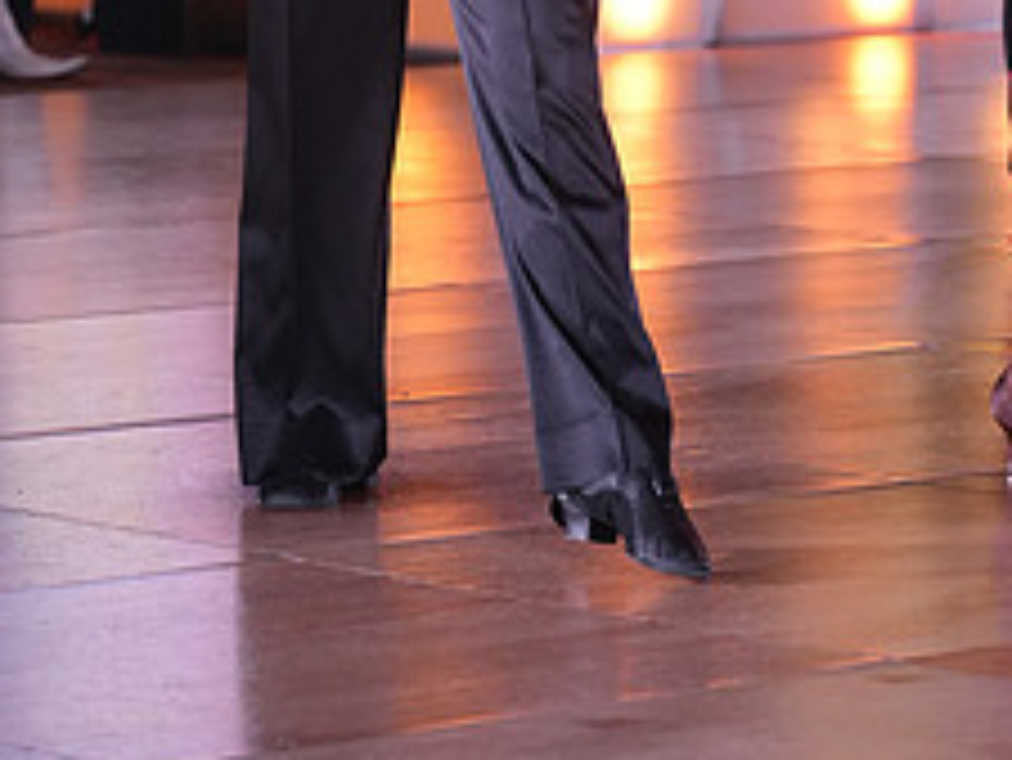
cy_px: -297
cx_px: 848
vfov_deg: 5.7
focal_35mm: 258
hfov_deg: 7.7
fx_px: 7547
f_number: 3.5
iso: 1250
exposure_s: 1/400
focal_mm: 104
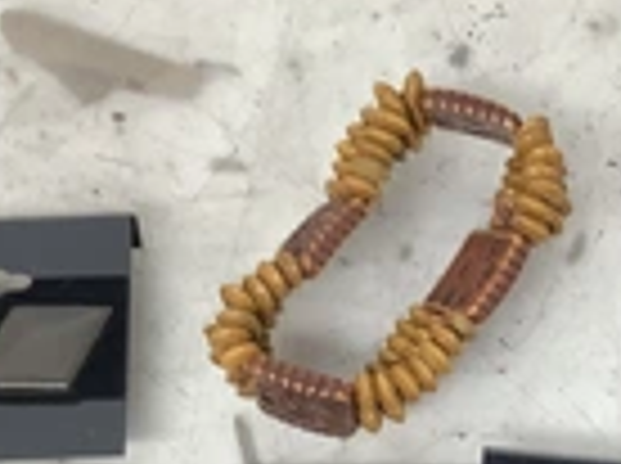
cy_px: 509
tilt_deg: -74.0
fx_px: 1612
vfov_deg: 15.9
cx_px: 652
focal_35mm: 90
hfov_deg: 20.9
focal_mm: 3.3
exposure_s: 1/60
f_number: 2.4
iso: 80
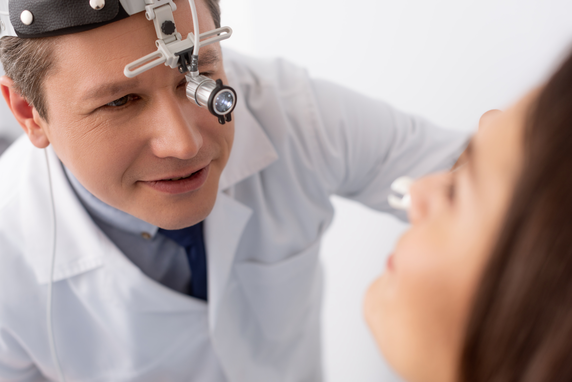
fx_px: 795
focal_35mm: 50
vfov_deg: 27.0
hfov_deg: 39.6
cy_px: 191
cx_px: 286
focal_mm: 50
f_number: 3.5
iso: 100
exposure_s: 1/200
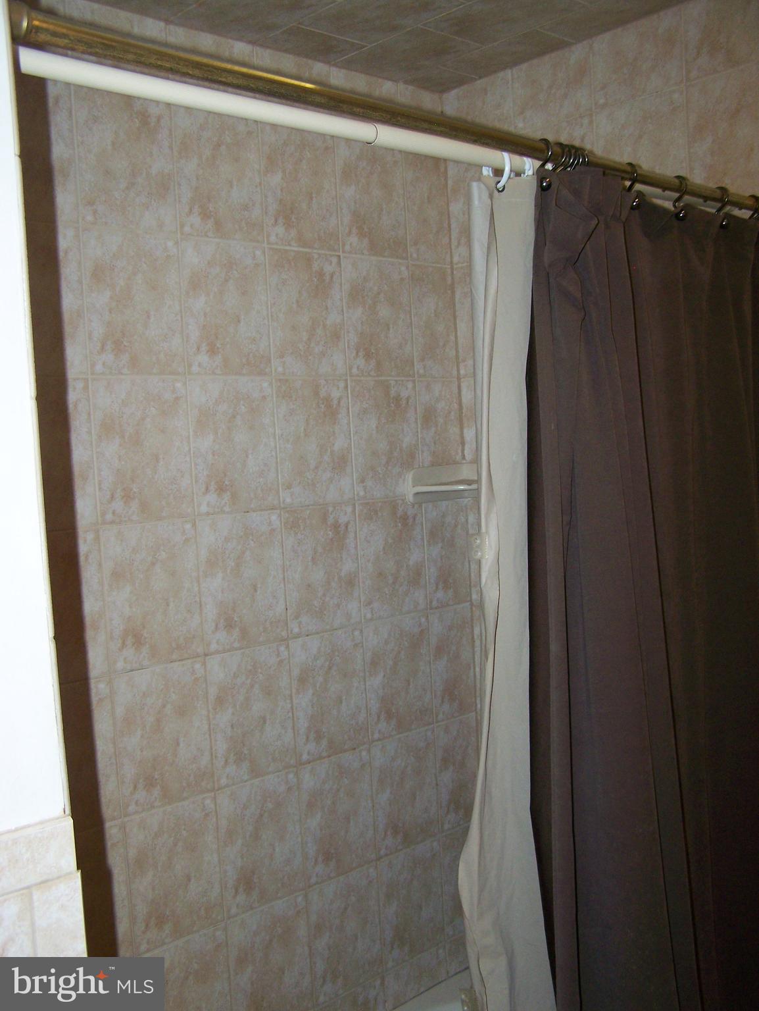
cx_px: 380
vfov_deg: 48.9
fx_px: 1110
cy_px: 506
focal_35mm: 38
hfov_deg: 37.8
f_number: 2.8
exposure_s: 1/60
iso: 160
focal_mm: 6.3
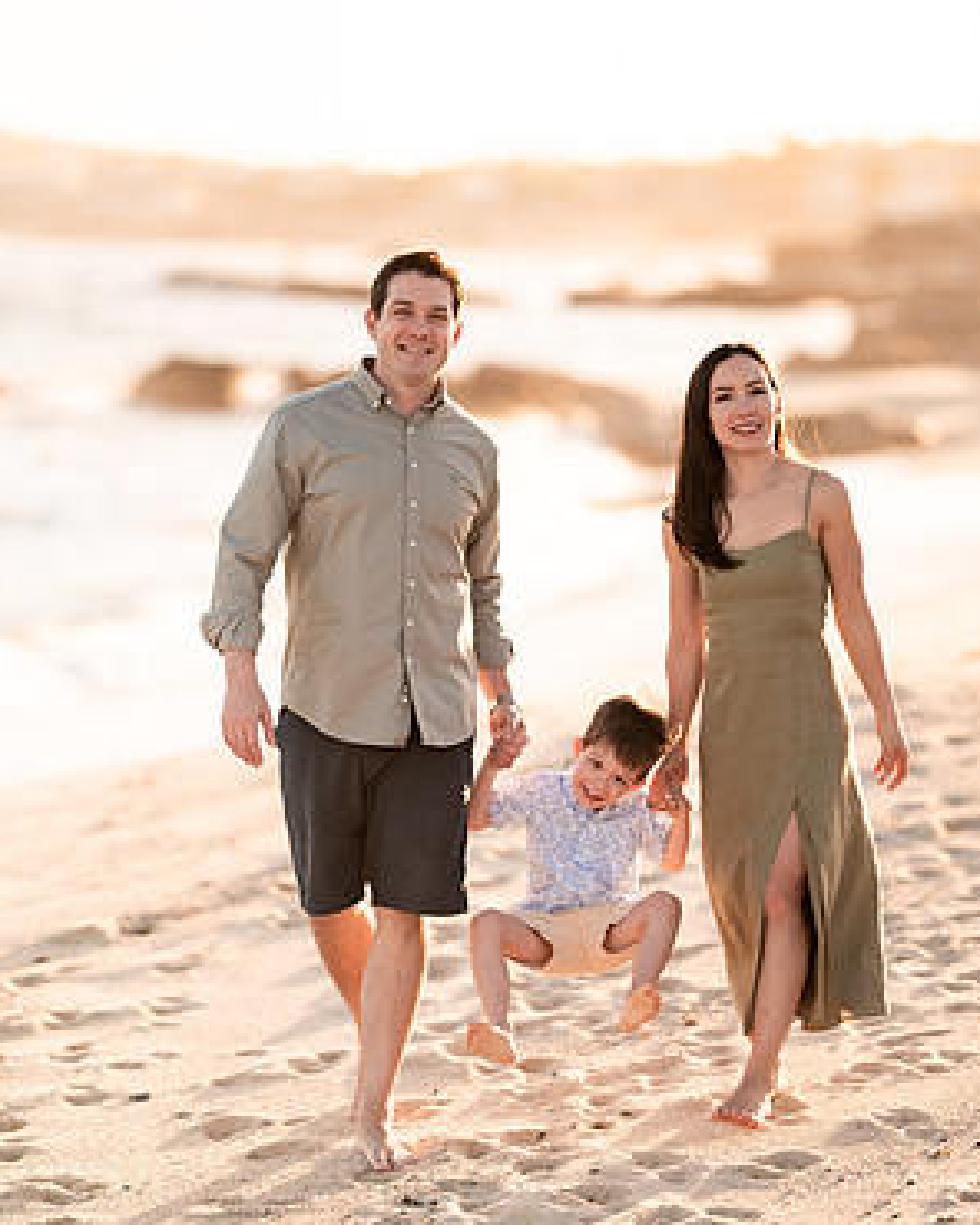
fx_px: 5583
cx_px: 493
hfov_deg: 10.0
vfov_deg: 12.5
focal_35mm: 154
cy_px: 629
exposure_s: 1/2500
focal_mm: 135
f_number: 1.8
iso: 100
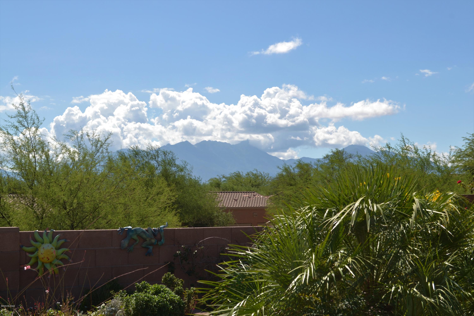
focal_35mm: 60
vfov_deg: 22.6
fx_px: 790
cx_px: 237
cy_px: 158
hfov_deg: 33.4
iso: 100
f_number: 10
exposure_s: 1/200
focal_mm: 40
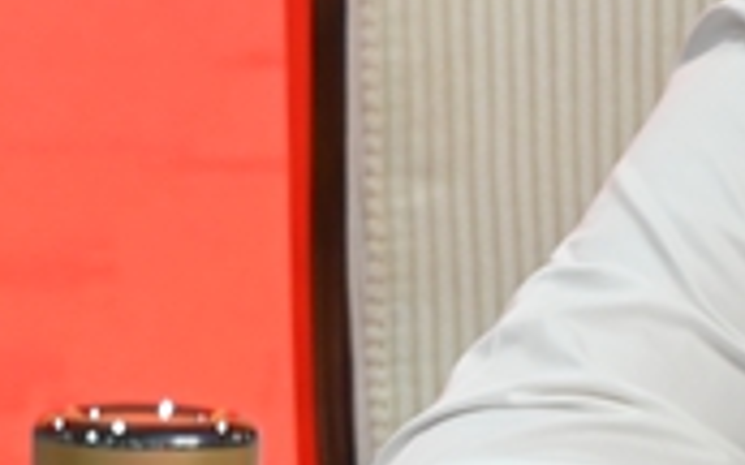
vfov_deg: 3.6
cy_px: 133
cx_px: -1128
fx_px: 7449
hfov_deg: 5.5
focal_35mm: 367
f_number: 4
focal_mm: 70
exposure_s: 1/125
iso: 1800
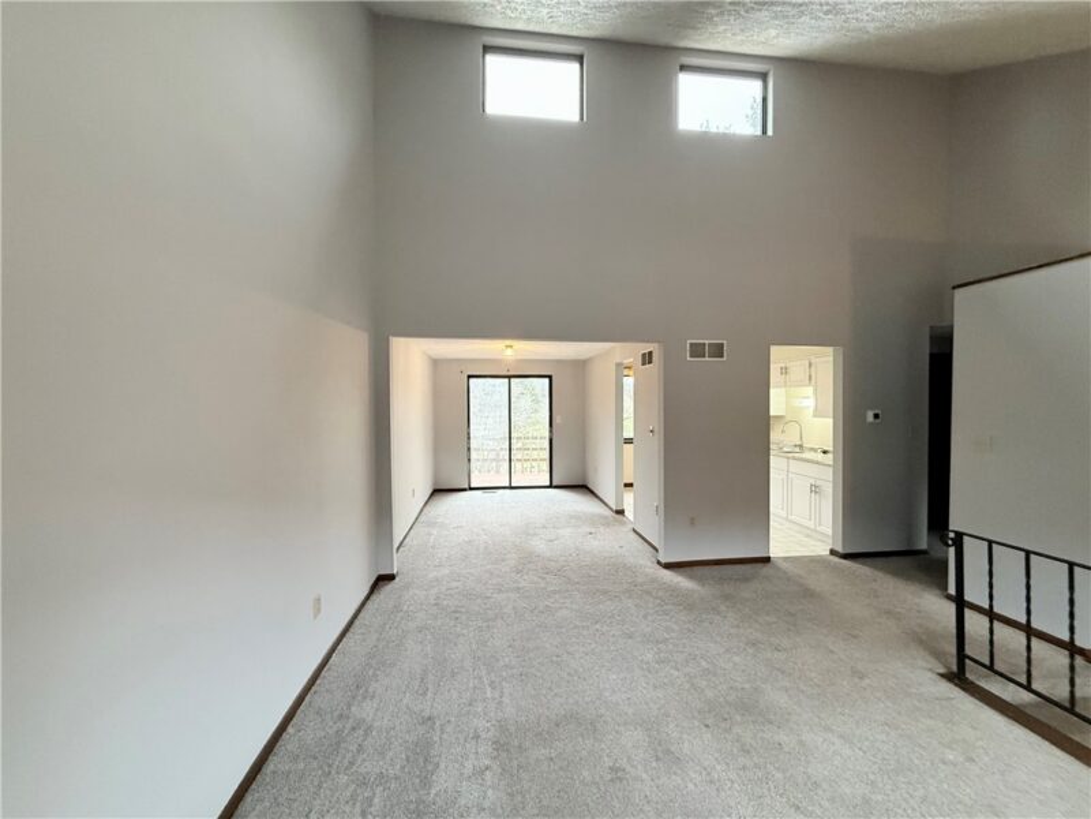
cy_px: 410
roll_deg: -0.7
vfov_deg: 85.7
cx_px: 546
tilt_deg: -1.3
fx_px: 441
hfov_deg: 102.1
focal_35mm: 14
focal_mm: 2.22
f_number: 2.2
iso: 320
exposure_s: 1/60
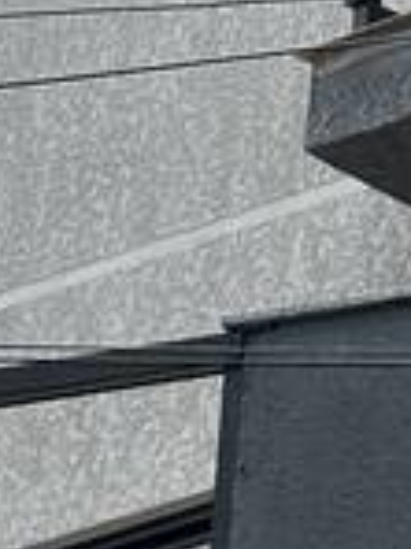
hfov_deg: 4.2
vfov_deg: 5.3
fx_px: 5557
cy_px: -1098
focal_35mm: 351
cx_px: 885
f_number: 1.78
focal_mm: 6.86
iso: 64
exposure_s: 1/5882
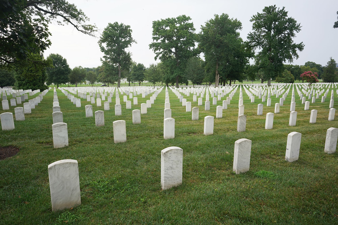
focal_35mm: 24
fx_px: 225
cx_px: 169
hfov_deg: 73.7
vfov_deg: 53.1
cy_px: 112
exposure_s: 1/100
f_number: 4
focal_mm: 24
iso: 100
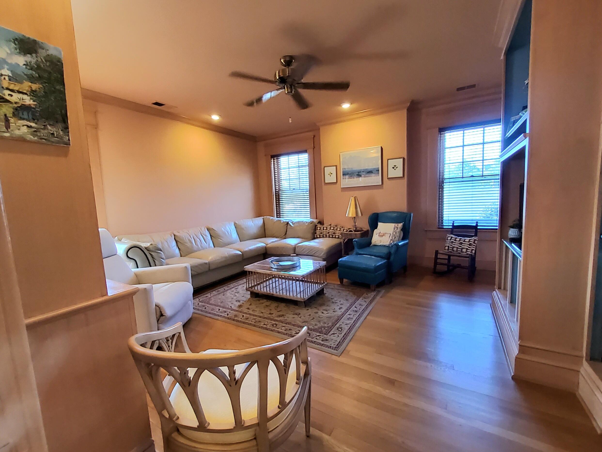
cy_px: 226
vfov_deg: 89.9
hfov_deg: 106.2
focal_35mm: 13
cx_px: 301
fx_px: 226
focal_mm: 1.13
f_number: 2.2
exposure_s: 1/60.2
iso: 250
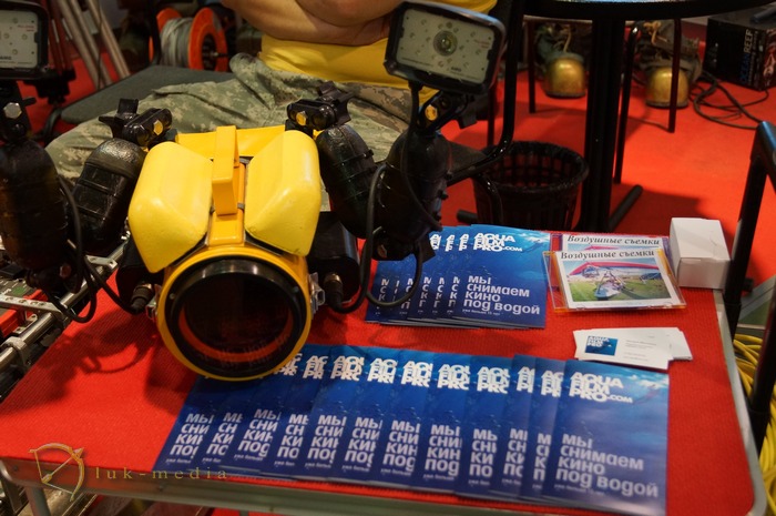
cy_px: 258
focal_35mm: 42
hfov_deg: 46.4
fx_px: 904
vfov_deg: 31.8
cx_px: 388
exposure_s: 1/60
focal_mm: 28
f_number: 4.5
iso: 800
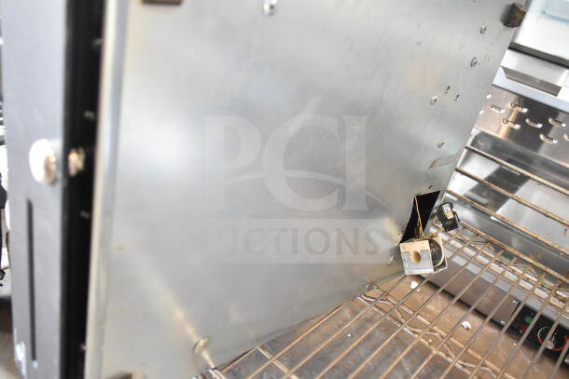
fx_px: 498
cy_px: 190
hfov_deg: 59.5
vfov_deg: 41.7
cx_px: 284
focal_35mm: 32
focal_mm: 21
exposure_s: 1/30
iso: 2200
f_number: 3.8
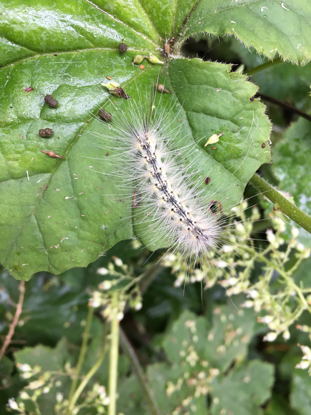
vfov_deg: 61.7
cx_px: 156
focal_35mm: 29
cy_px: 208
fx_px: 347
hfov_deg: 48.2
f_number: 2.2
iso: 25
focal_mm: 4.15
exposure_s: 1/40
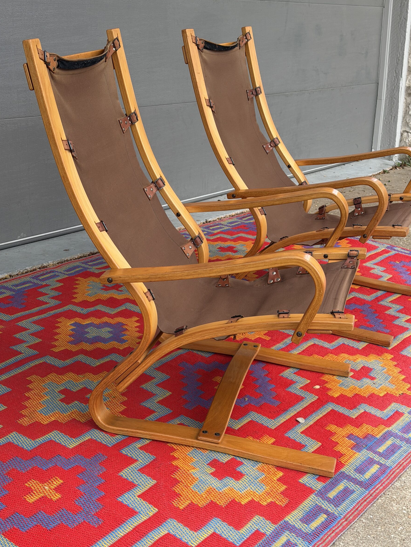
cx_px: 216
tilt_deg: -16.6
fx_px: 823
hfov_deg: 28.0
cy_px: 263
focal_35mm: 52
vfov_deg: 36.8
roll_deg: -1.5
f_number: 1.78
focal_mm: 6.76
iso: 64
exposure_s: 1/432
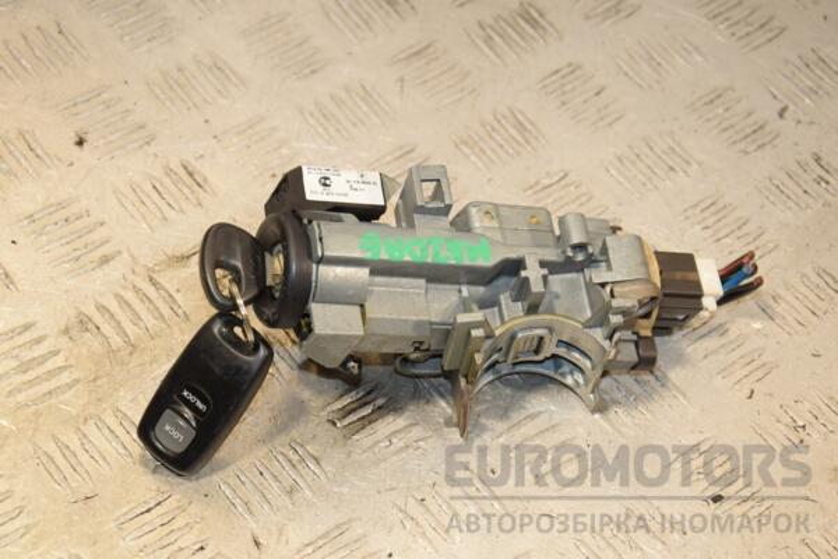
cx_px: 419
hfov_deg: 23.4
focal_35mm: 87
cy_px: 280
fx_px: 2025
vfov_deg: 15.7
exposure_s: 1/200
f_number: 6.3
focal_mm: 58
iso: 800
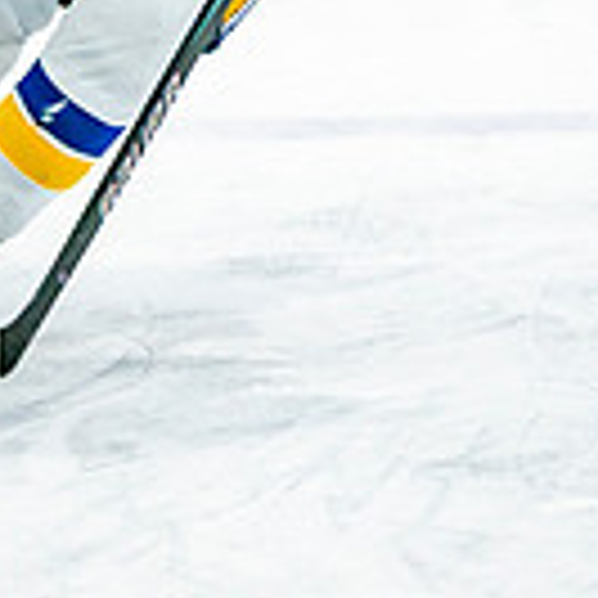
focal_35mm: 591
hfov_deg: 3.0
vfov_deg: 3.0
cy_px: -341
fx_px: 11551
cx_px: 416
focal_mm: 105
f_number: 2.8
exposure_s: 1/640
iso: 400
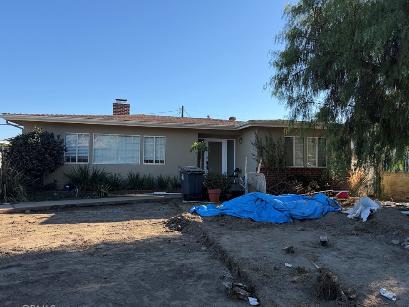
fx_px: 295
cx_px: 199
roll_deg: +0.5
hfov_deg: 69.4
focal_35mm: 25
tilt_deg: +1.4
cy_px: 155
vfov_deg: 54.9
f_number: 1.78
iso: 80
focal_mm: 6.76
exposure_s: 1/2611
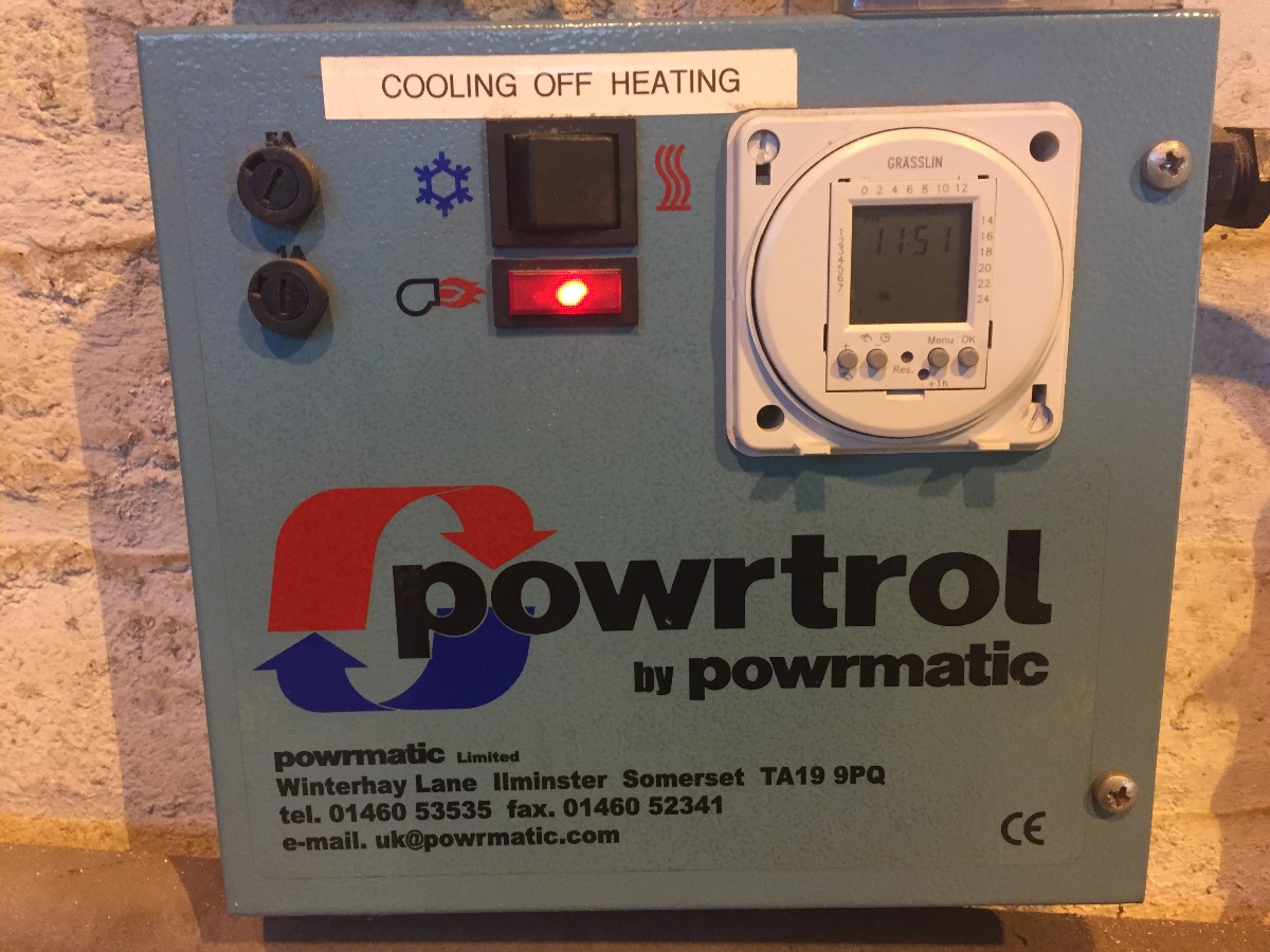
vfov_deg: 48.2
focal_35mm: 29
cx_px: 635
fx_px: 1064
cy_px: 476
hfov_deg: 61.7
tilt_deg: -11.6
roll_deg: +0.7
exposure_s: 1/33
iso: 200
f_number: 2.2
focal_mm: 4.15
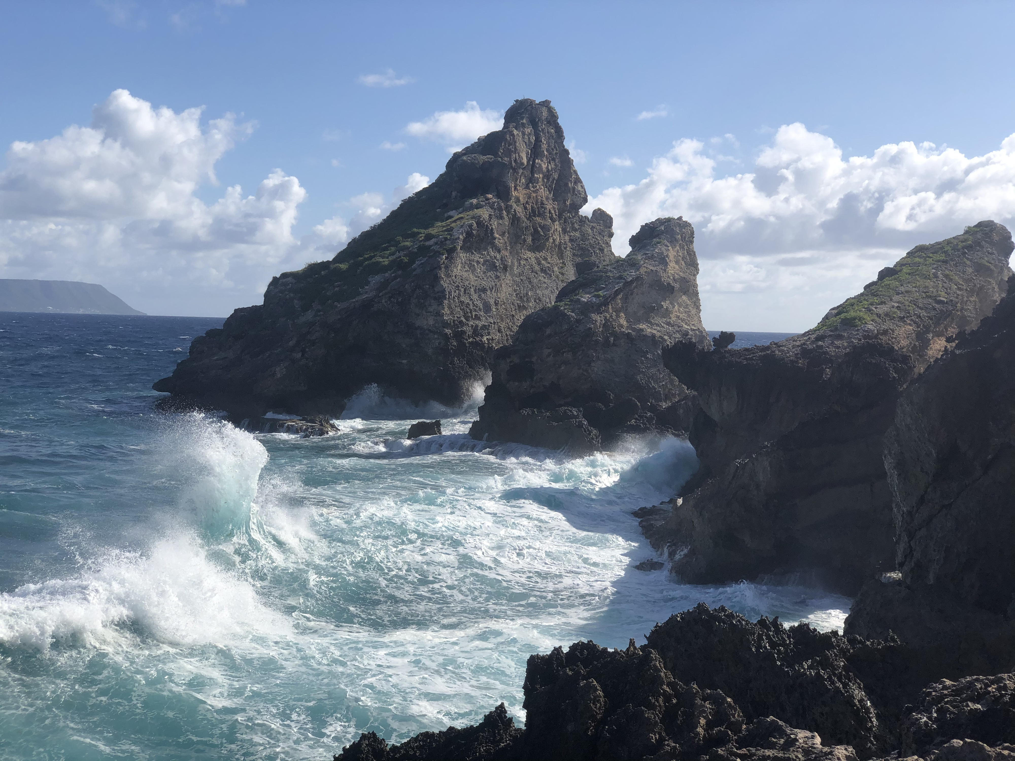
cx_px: 508
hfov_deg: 36.8
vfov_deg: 28.0
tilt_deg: -3.0
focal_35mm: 52
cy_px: 380
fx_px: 1525
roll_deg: -0.9
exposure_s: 1/2088
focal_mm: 6
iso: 16
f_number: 2.4
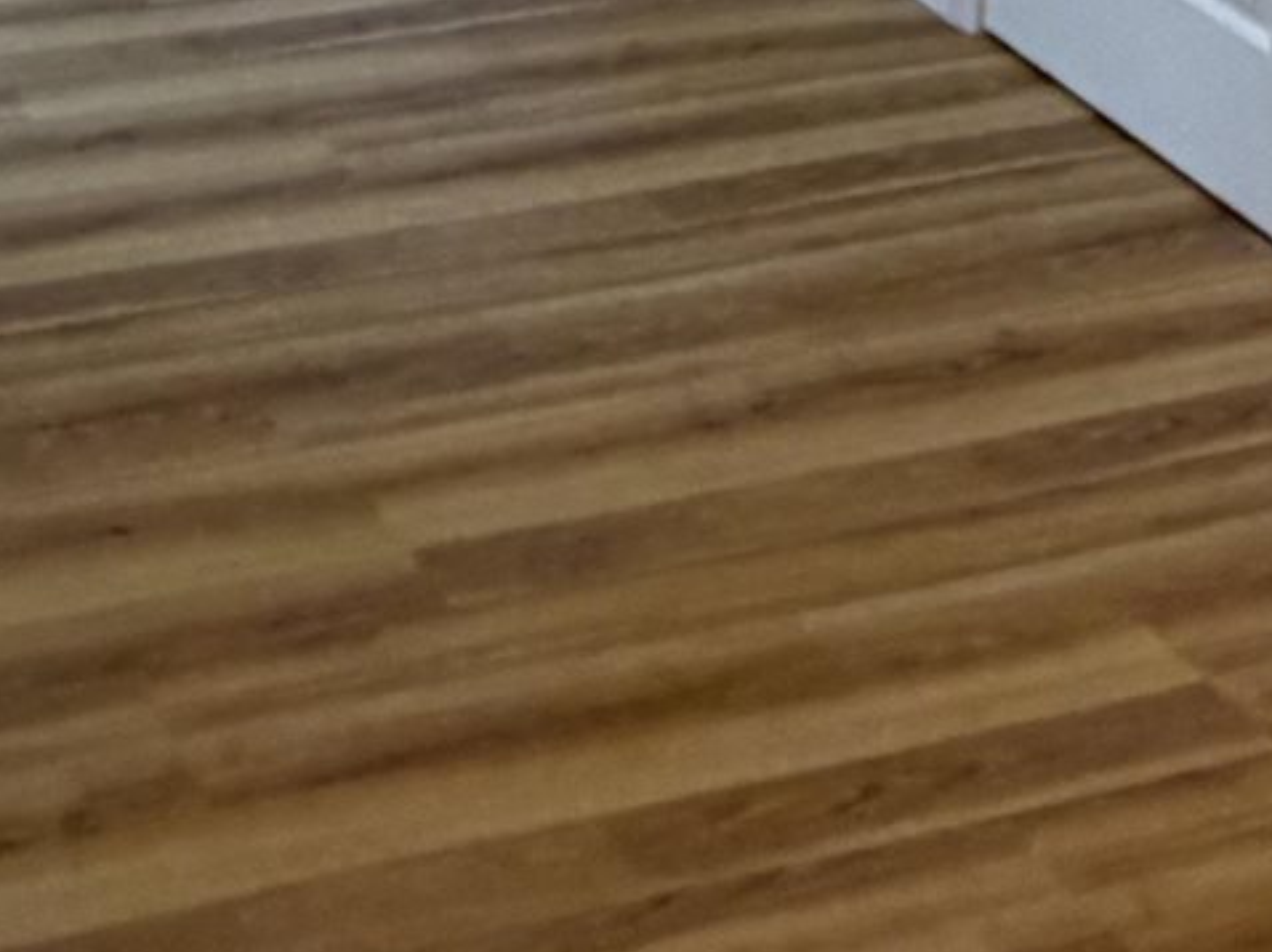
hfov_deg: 21.6
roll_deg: -0.1
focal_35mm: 90
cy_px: -856
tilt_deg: -6.1
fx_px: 3305
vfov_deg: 14.2
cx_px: 319
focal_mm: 2.22
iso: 320
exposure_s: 1/120
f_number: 2.2
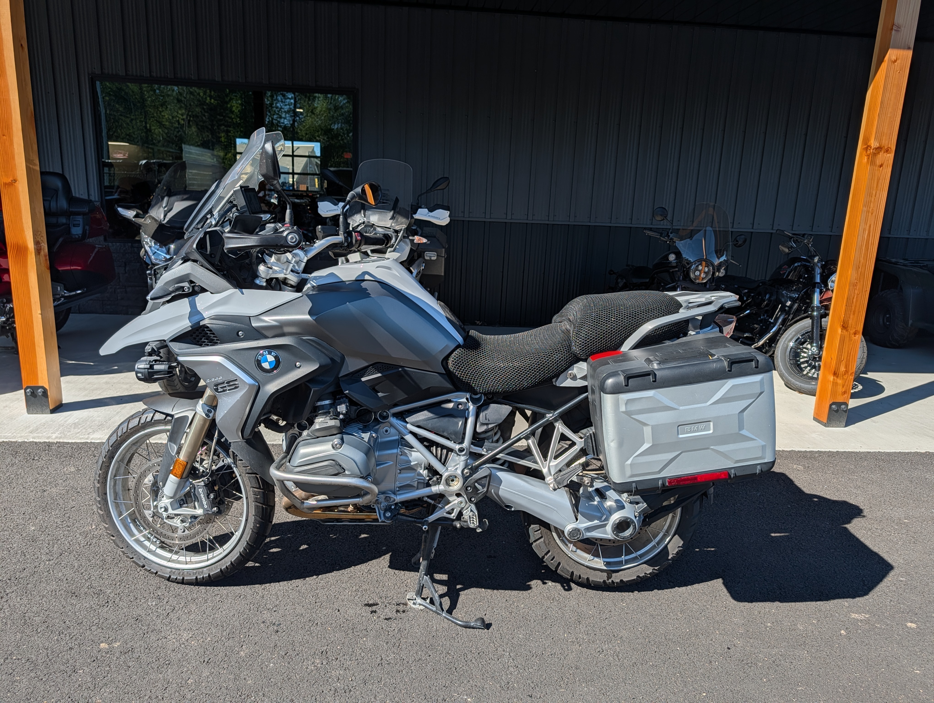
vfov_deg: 56.9
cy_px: 352
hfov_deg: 71.5
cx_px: 467
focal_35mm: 24
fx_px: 648
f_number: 1.68
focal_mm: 6.9
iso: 19
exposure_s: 1/7194
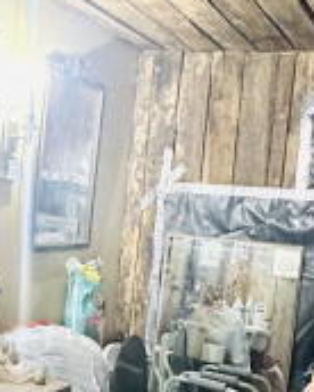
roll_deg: -3.9
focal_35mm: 53
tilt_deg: -3.0
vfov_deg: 35.2
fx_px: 615
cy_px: 240
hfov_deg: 27.3
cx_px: 14
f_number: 2.2
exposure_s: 1/47
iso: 1250
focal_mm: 2.22
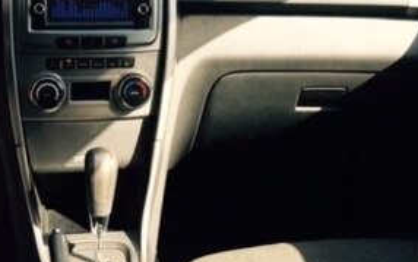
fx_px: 809
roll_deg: -3.3
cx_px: 134
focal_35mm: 71
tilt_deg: -11.9
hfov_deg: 28.7
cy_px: -72
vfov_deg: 17.3
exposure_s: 1/192
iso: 25
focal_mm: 4.15
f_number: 2.2
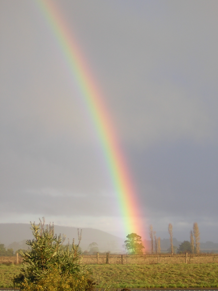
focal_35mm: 108
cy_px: 146
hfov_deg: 13.7
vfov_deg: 18.2
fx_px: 907
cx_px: 109
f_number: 4.7
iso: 100
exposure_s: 1/46.1
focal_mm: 14.1
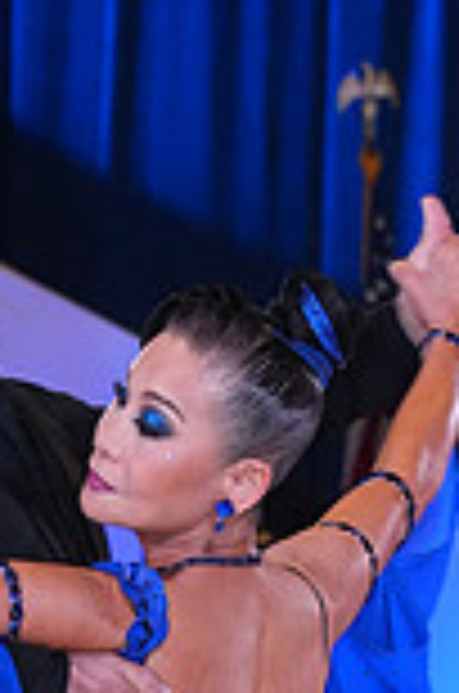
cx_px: 52
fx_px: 7185
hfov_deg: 3.7
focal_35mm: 374
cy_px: 1044
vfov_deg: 5.5
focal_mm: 99
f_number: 6.3
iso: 3200
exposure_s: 1/250
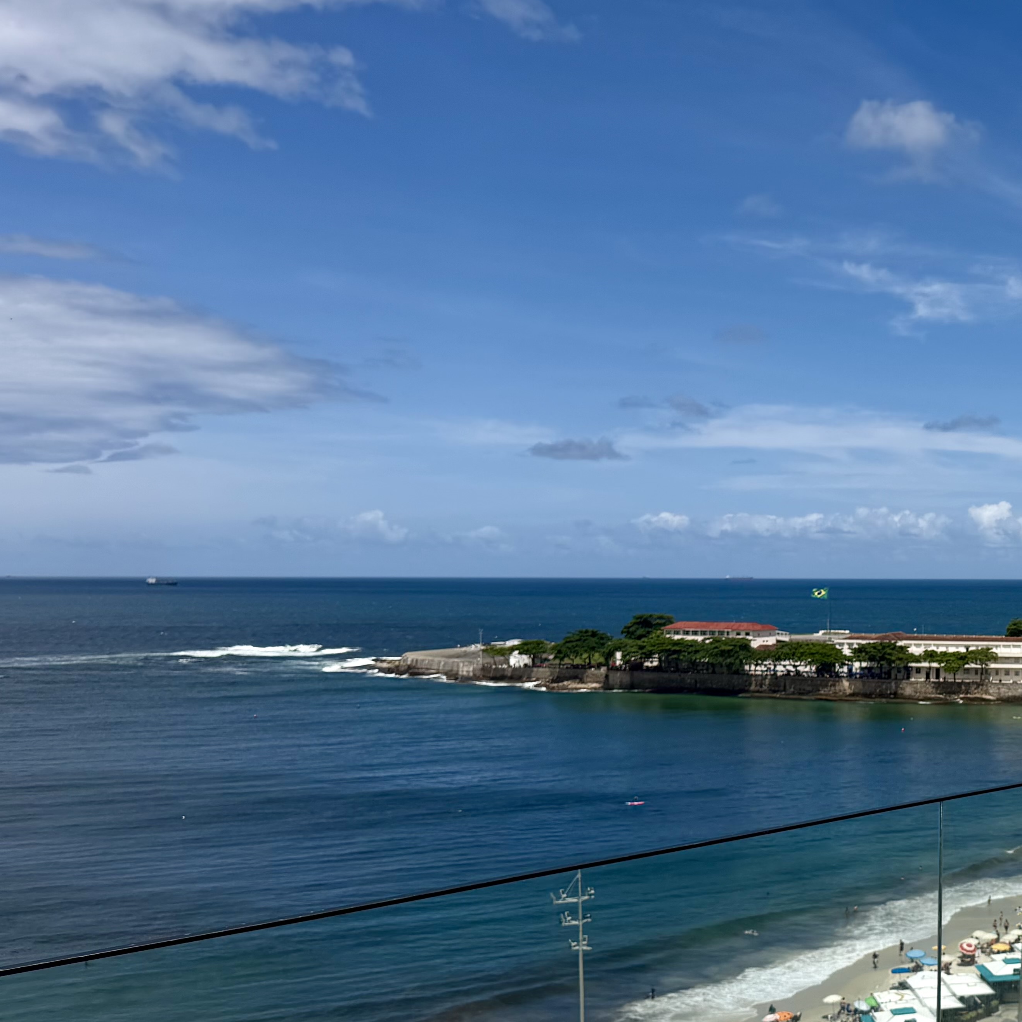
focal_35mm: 46
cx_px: 1083
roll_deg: -0.6
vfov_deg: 36.7
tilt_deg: -2.7
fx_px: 1537
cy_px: 613
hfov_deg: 32.9
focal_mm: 6.76
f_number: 1.78
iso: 80
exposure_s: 1/7353
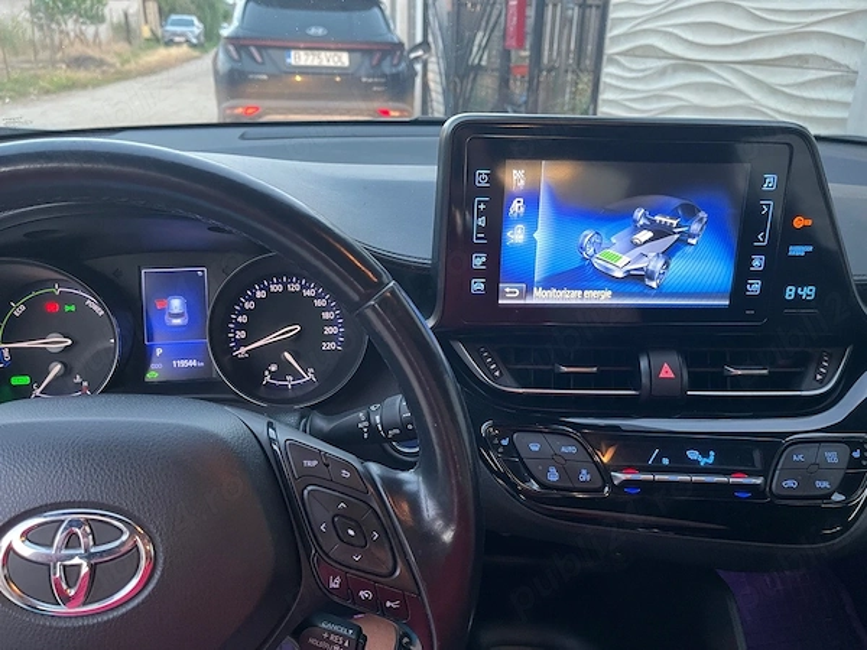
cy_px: 325
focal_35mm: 26
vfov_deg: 53.1
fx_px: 651
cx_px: 434
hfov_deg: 67.3
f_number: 1.6
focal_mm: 5.1
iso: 400
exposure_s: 1/59
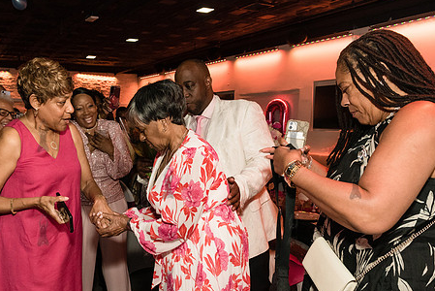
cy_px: 182
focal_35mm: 31
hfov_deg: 59.6
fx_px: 375
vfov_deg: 42.1
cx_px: 168
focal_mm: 24
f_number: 4.5
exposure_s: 1/200
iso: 4000
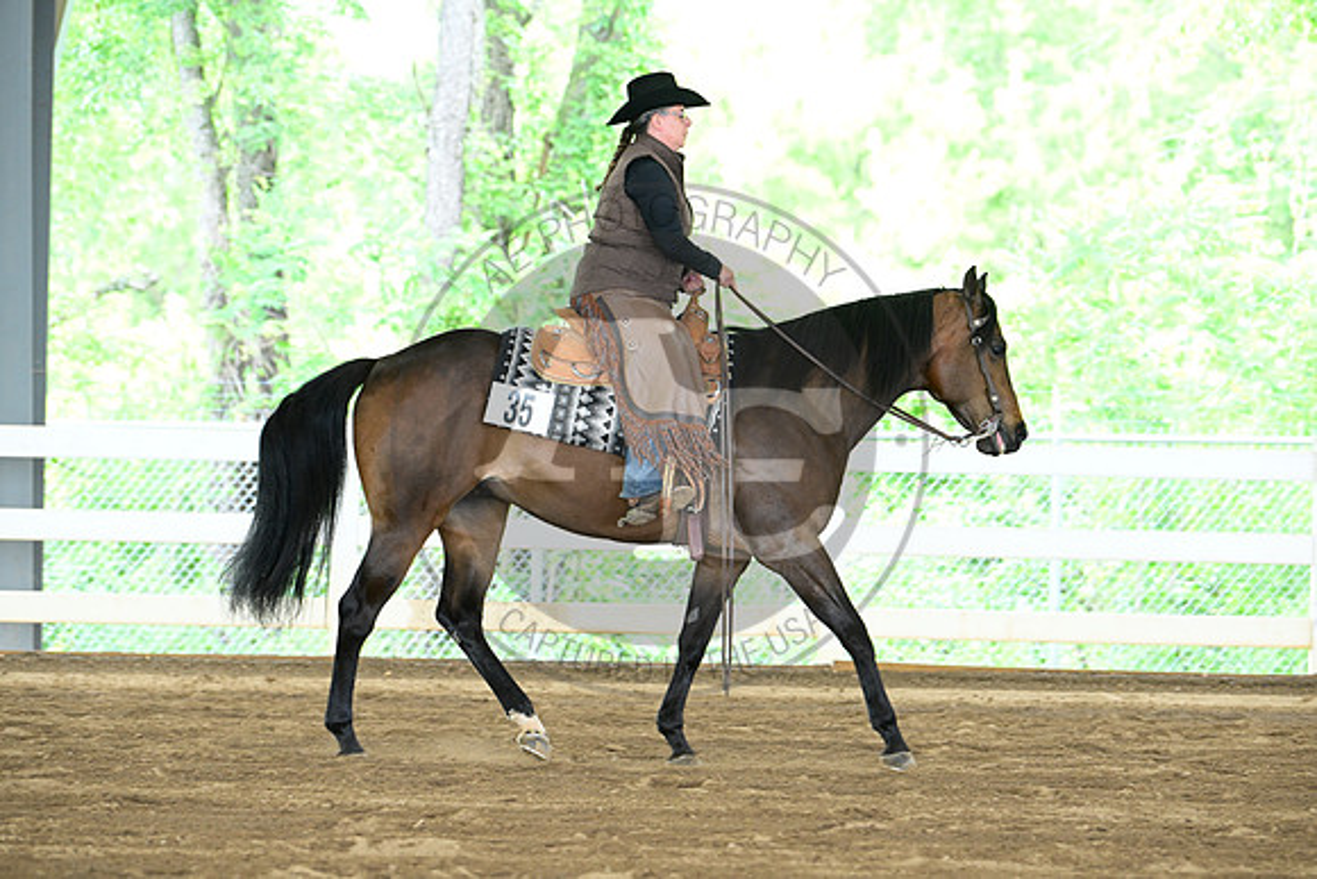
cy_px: 440
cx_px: 658
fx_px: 5671
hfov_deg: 13.2
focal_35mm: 155
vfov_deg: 8.9
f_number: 4.5
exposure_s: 1/250
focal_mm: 155
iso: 2500
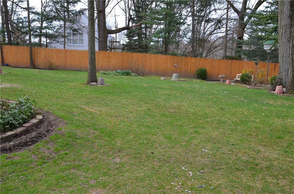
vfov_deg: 34.0
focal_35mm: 39
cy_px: 97
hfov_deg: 49.7
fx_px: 318
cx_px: 147
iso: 200
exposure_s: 1/200
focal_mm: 26
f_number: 7.1
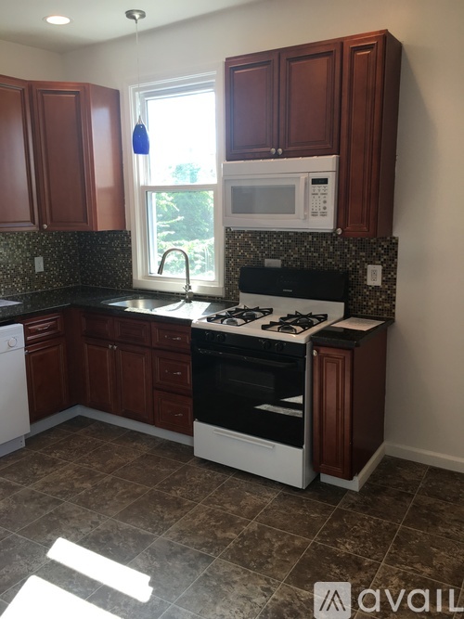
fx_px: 518
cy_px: 310
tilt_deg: -9.6
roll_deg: +0.1
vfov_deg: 61.7
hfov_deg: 48.2
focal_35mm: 29
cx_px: 232
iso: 32
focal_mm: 4.15
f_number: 2.2
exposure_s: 1/60
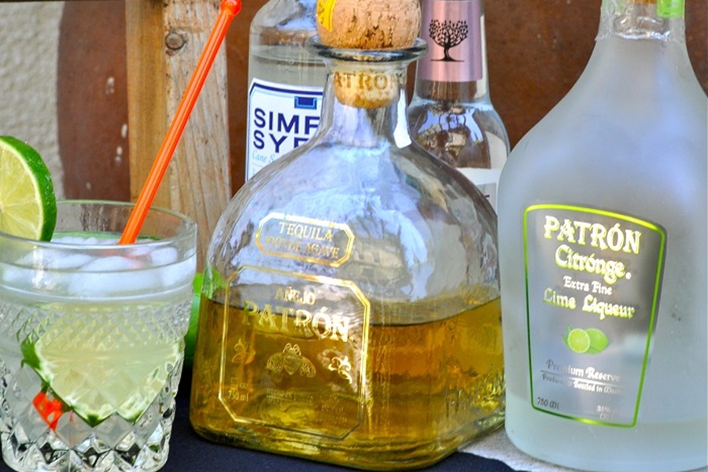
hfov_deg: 24.6
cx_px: 354
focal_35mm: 82
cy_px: 236
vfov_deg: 16.6
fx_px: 1622
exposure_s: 1/25
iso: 400
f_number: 13
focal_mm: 55
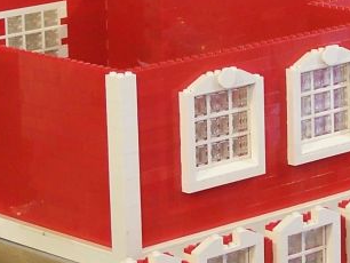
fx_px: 2165
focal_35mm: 214
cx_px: 301
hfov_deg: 9.2
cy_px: 80
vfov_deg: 6.9
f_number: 3.2
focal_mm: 10.7
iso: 80
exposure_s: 1/3
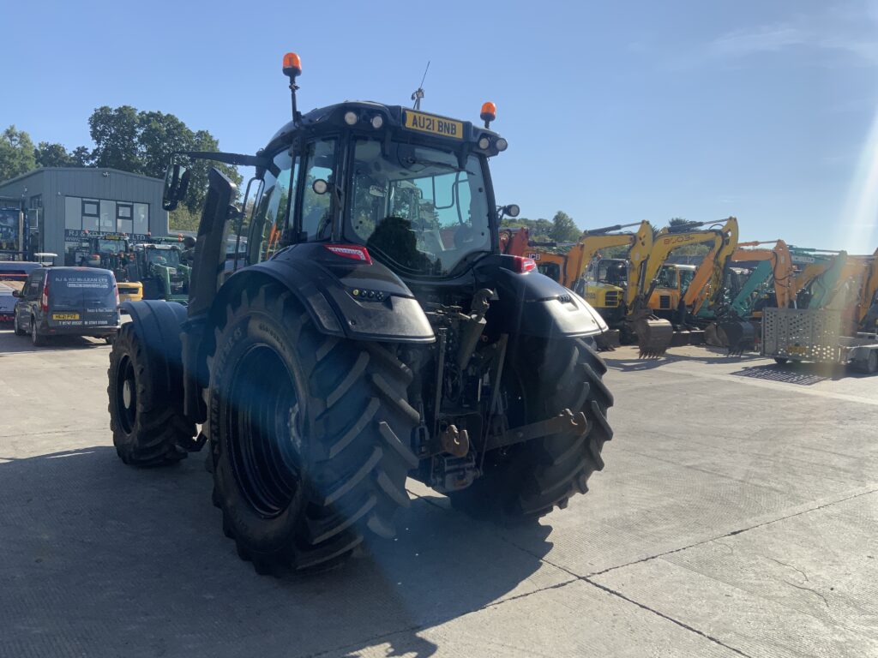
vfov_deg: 48.2
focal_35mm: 29
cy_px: 329
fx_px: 736
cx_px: 439
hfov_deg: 61.7
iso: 16
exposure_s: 1/1848
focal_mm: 3
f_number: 1.8
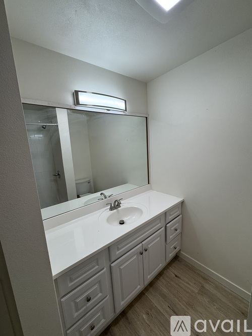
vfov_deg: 102.1
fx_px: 136
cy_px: 168
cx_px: 126
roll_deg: +3.9
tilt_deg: -8.4
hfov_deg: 85.7
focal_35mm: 14
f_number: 2.2
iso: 50
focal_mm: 2.22
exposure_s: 1/120
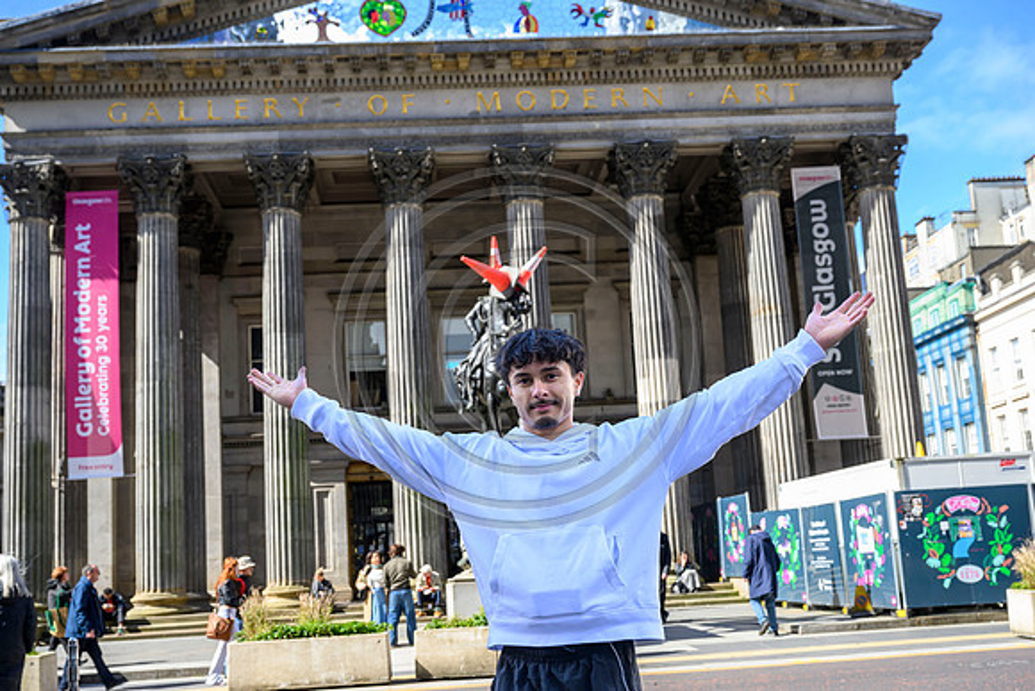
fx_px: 1236
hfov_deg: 45.4
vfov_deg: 31.2
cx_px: 518
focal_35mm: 43
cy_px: 346
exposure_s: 1/500
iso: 500
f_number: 6.3
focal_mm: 43
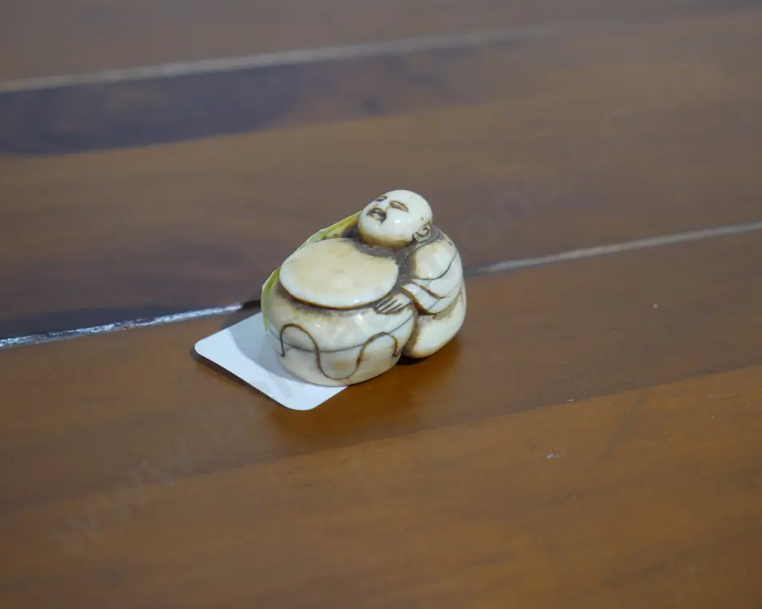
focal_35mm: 71
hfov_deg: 26.8
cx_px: 383
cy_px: 304
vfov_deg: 21.5
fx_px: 1601
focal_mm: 34
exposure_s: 1/80
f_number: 5.4
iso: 1000
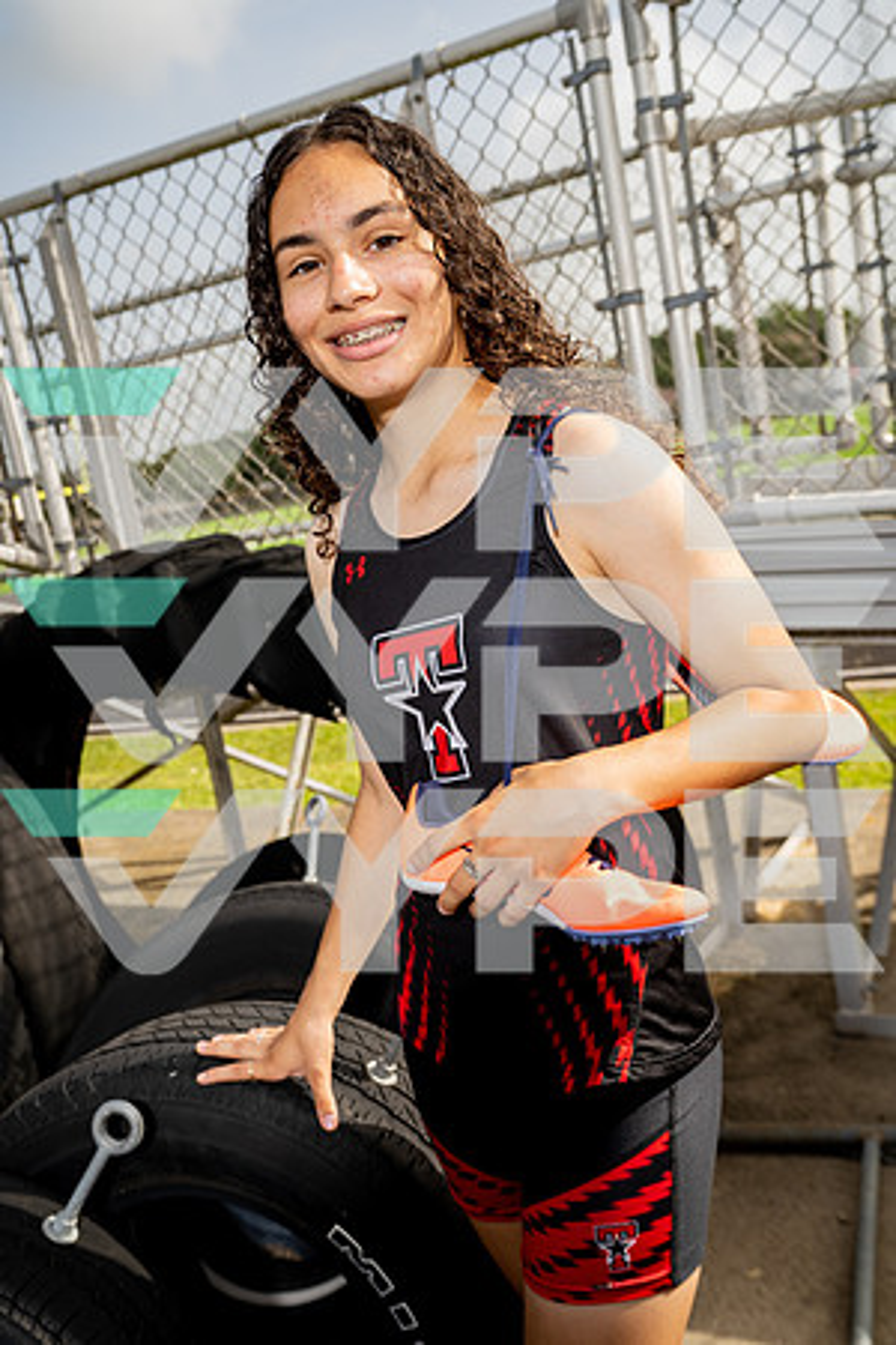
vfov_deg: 53.1
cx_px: 448
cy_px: 672
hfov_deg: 36.9
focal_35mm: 36
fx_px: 1344
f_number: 5.6
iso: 100
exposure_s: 1/250
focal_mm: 36
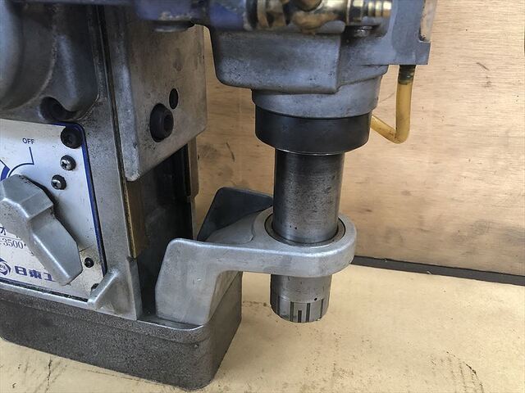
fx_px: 425
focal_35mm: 28
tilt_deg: -28.0
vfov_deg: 49.7
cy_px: 196
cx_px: 262
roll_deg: +0.0
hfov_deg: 63.4
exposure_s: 1/15
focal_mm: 3.99
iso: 80
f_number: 1.8
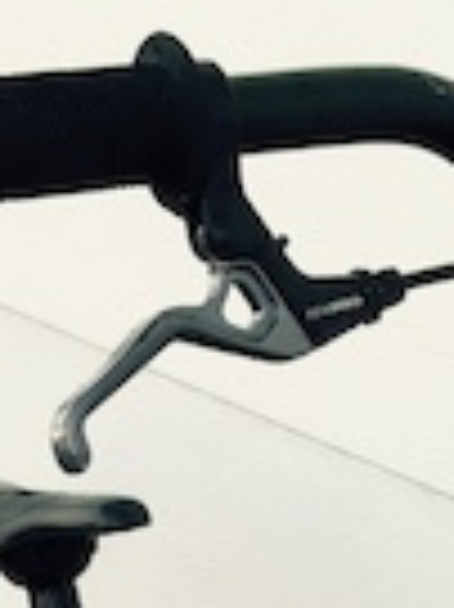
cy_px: 1585
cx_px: 557
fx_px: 3013
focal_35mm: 172
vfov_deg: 9.8
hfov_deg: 8.5
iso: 32
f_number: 2.2
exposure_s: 1/151
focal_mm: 4.15
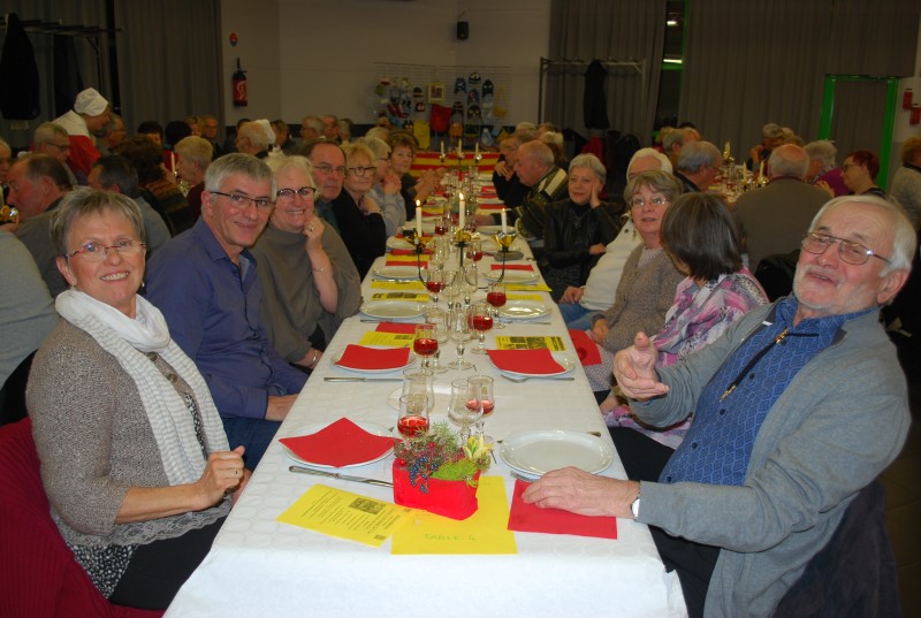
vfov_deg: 40.1
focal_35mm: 33
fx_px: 846
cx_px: 460
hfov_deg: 57.1
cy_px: 309
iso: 200
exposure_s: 1/60
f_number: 4
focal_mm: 22
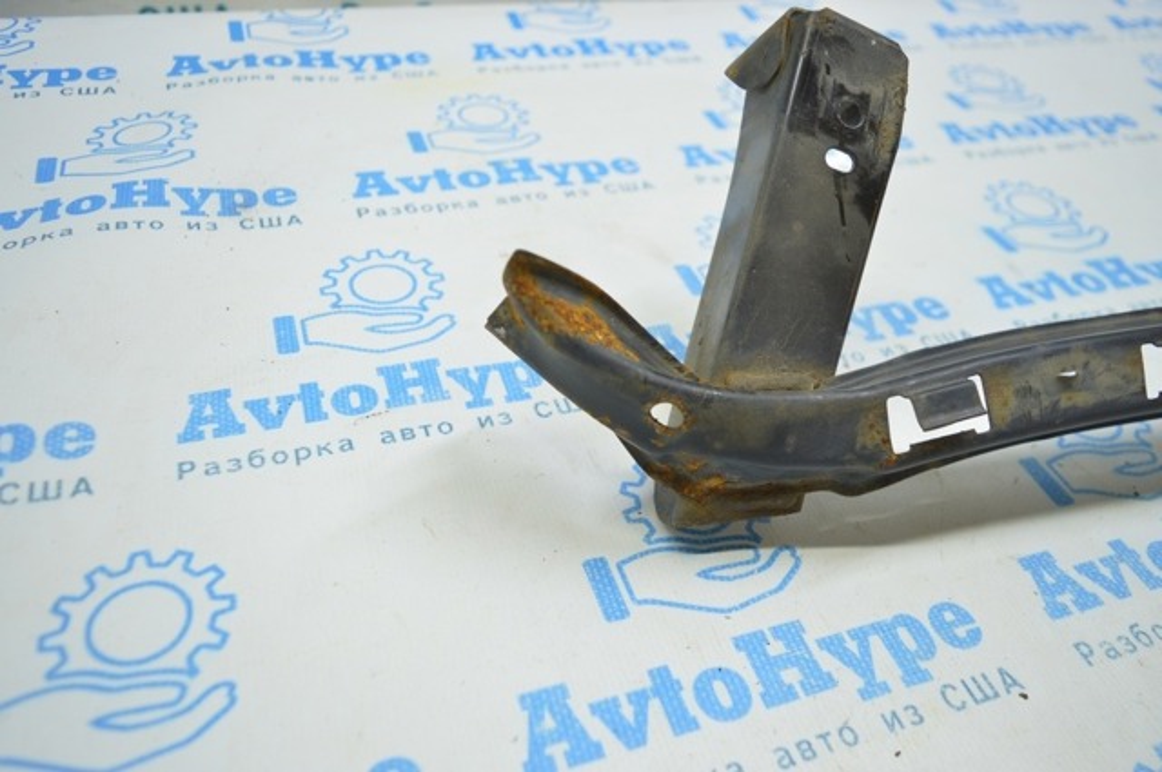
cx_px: 581
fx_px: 870
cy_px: 386
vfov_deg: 47.8
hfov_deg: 67.4
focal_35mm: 27
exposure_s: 1/60
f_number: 3.5
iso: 400
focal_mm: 18
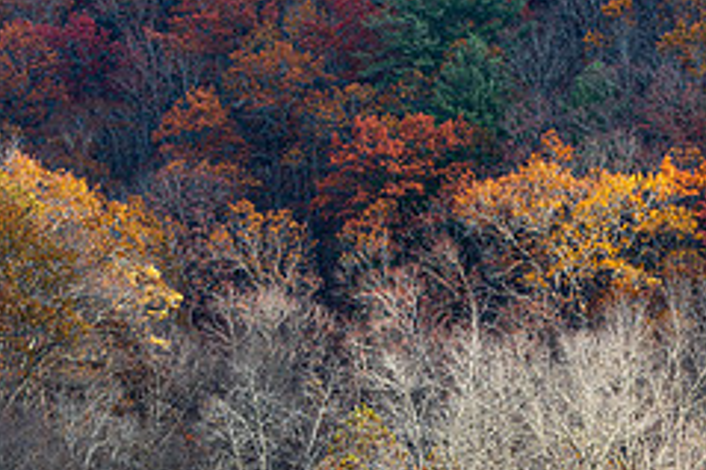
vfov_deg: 3.4
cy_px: 384
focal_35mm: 402
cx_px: 570
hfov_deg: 5.1
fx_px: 7878
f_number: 11
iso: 100
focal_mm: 160
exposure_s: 1/60
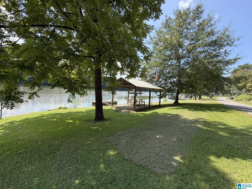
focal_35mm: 14
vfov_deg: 85.7
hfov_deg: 102.1
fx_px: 102
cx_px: 126
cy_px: 94
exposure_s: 1/502
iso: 50
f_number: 2.2
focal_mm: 2.22
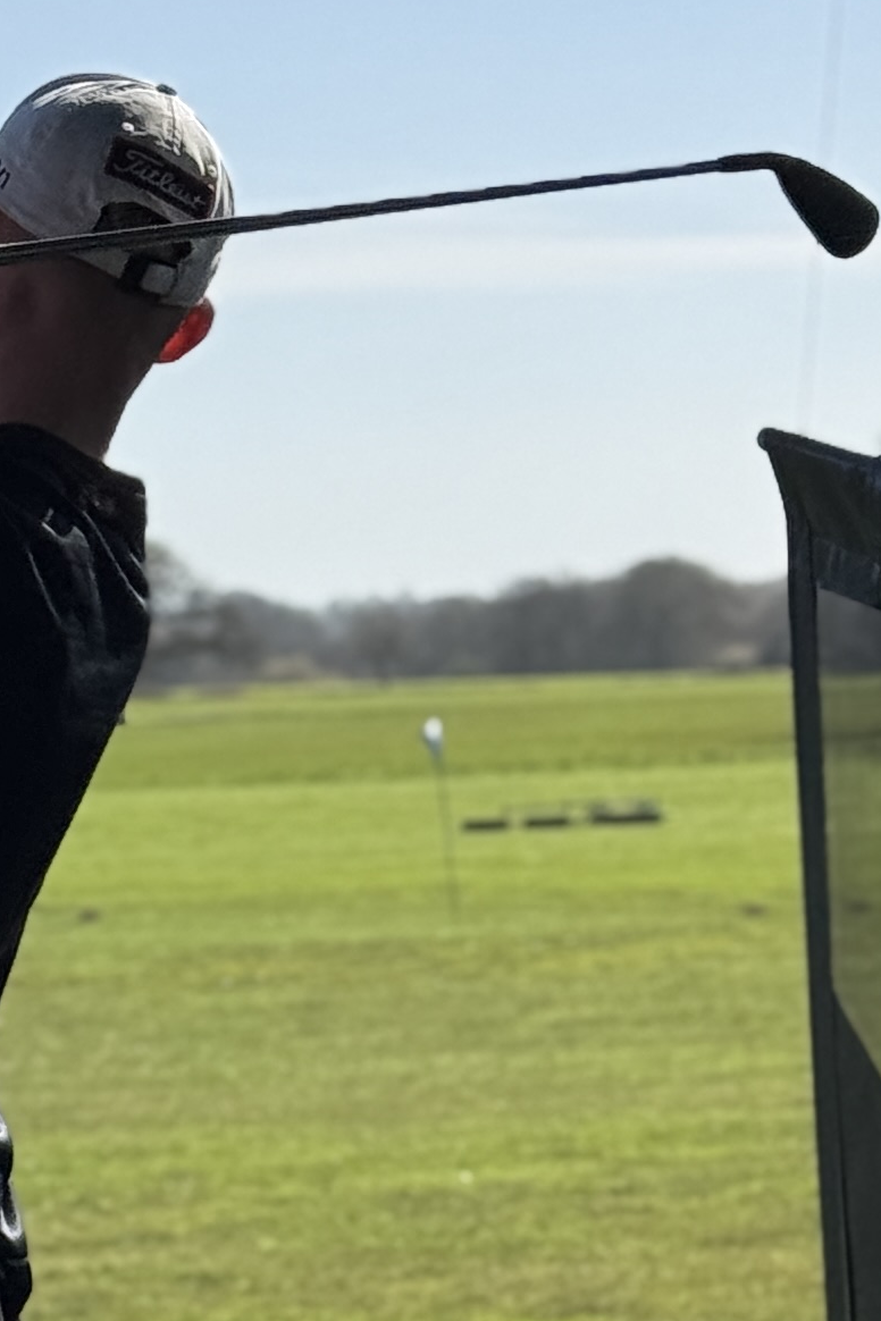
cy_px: 1259
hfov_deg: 7.9
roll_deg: +1.9
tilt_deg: -5.4
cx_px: 652
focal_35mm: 173
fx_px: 6350
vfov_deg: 11.8
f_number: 1.78
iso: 64
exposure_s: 1/7143
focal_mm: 6.76
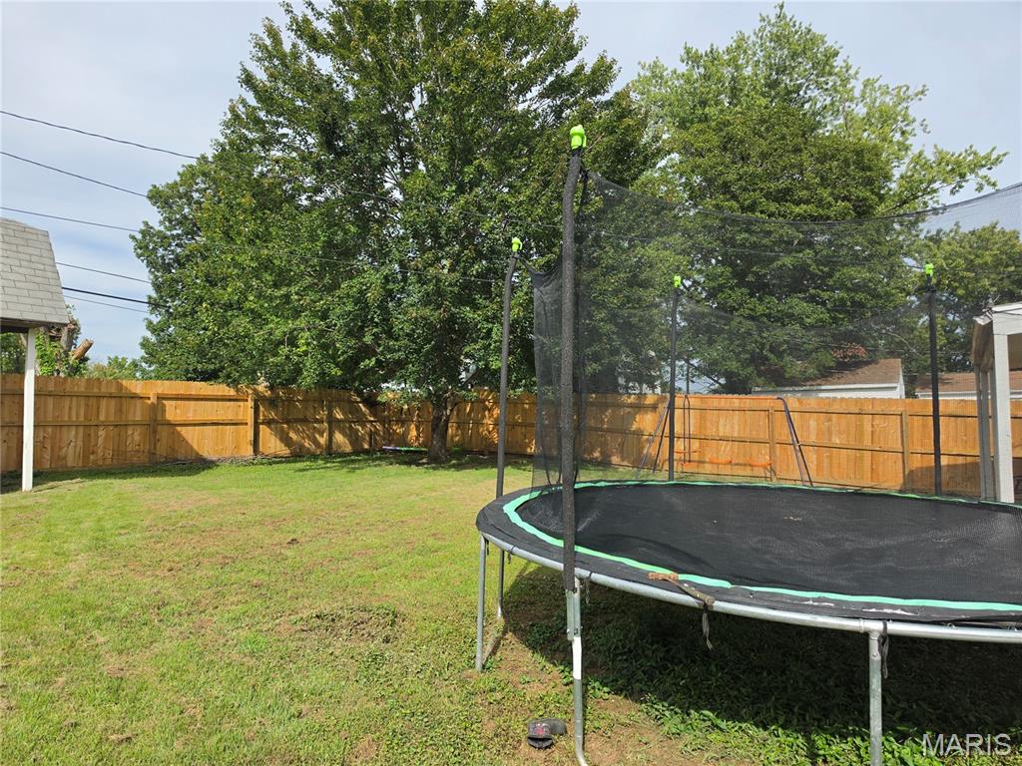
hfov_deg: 73.9
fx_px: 679
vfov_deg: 58.9
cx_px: 511
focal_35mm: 23
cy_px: 383
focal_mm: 6.5
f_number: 1.4
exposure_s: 1/5445
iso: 64
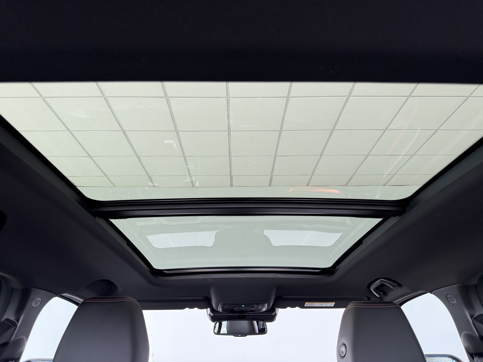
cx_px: 242
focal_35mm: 24
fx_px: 335
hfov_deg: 71.6
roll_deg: +0.0
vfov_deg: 56.8
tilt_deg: +23.7
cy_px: 181
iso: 200
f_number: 1.78
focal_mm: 6.76
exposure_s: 1/88
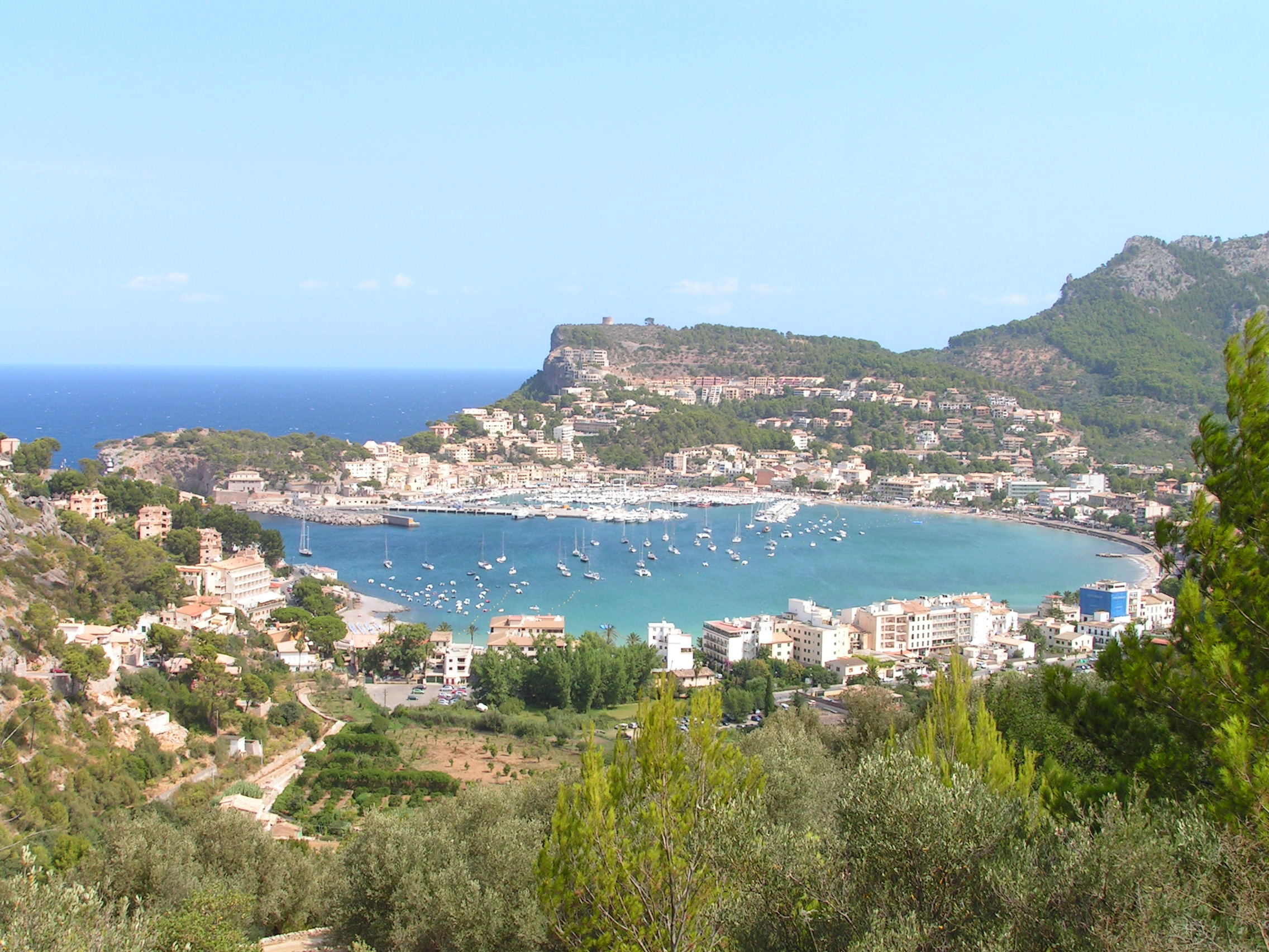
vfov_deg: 29.7
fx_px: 1796
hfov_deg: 38.9
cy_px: 476
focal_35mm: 49
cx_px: 634
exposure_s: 1/200
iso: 50
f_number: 6.3
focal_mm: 8.2
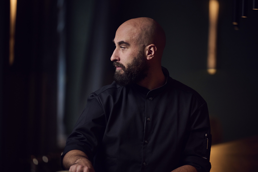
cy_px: 86
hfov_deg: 10.3
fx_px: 1433
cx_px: 129
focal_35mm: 200
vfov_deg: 6.9
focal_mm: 200
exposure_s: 1/160
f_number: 3.2
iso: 1600
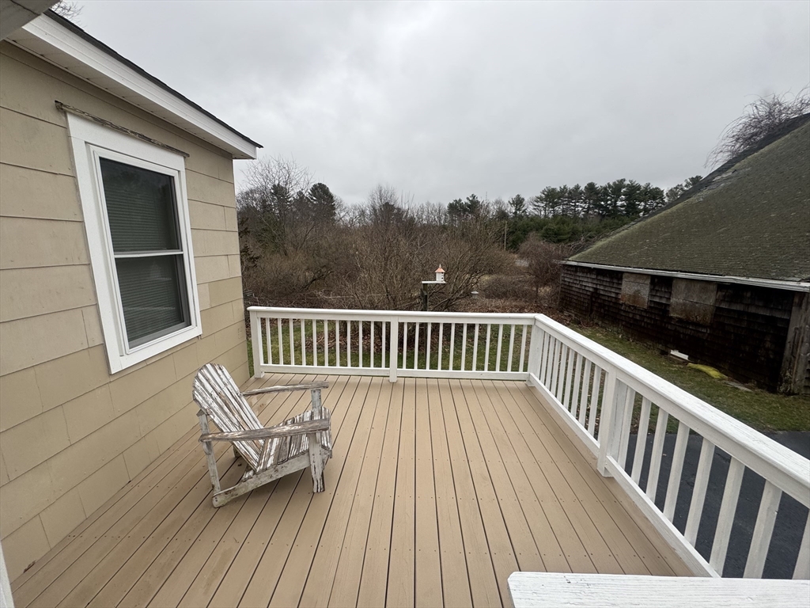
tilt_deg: -11.1
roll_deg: -0.4
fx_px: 328
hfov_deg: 102.1
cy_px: 304
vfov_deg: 85.7
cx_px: 405
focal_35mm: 14
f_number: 2.2
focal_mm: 2.22
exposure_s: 1/175
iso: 40
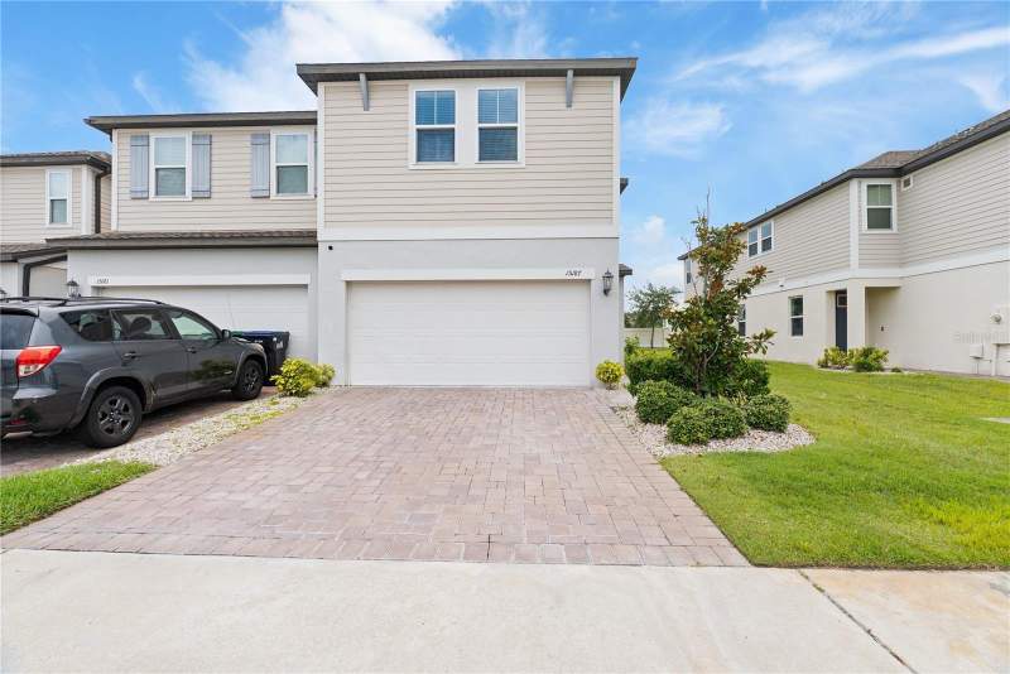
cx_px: 505
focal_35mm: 16
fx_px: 449
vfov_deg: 73.8
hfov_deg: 96.7
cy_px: 337
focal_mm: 16
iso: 80
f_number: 9
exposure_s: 1/30
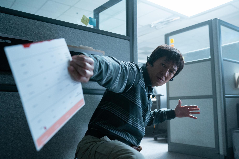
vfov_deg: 37.8
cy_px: 80
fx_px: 232
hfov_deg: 54.4
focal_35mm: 35
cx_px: 120
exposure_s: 1/250
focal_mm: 35
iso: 3200
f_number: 3.2
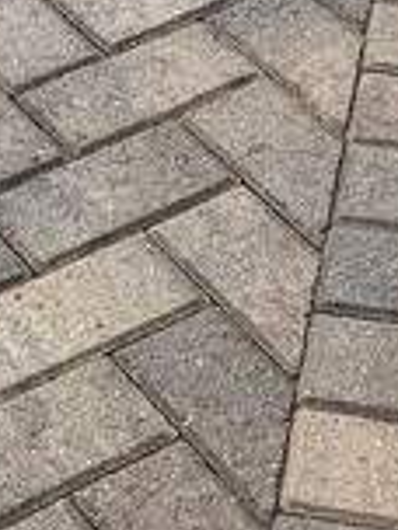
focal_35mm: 162
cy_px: -108
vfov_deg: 11.9
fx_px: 2483
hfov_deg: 9.1
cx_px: -52
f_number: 1.78
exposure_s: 1/10309
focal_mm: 6.76
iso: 80
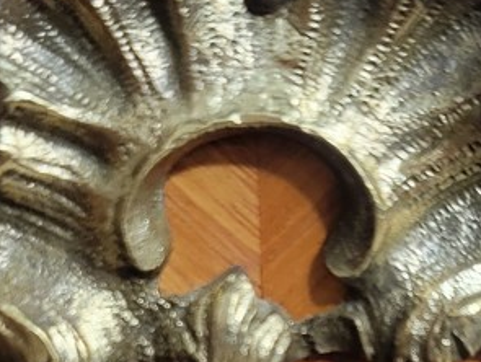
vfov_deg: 16.0
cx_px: 254
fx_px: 1224
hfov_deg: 22.2
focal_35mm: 88
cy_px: 458
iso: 640
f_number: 1.8
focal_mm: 5.4
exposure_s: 1/33.3
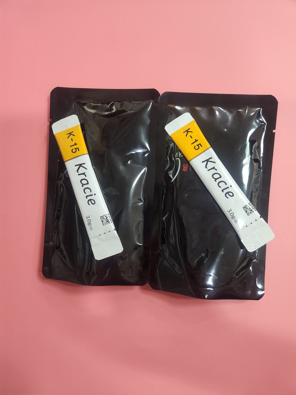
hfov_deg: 58.9
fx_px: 262
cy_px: 198
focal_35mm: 23
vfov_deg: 73.9
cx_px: 148
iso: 320
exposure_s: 1/120
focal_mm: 5.4
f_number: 1.8
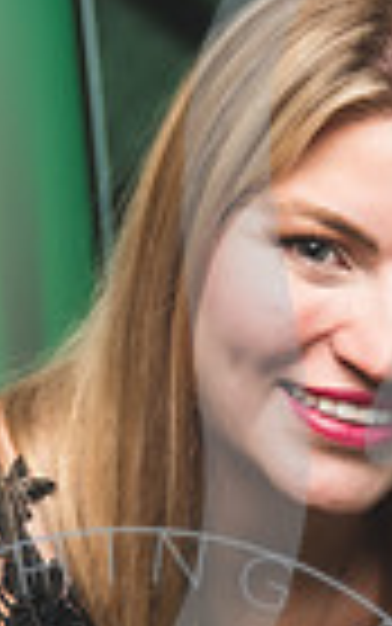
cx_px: 333
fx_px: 2527
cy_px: 603
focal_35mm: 148
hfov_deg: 8.8
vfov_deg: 13.9
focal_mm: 45
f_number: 2.8
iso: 200
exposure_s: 1/200
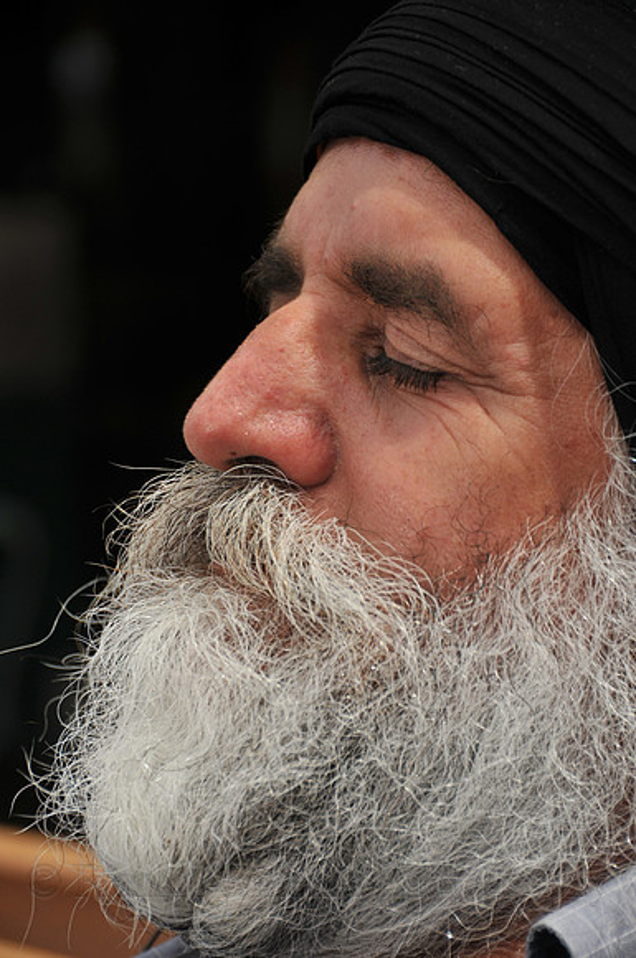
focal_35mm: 158
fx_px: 4186
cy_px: 479
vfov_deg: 13.1
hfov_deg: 8.7
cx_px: 318
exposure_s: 1/500
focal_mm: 105
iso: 200
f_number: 5.6
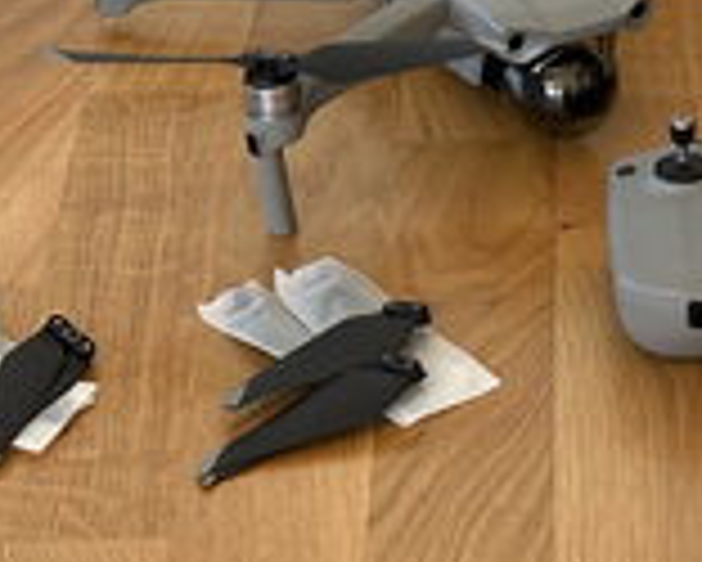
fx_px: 3742
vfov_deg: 8.4
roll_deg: +0.4
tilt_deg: -22.9
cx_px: 616
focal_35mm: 180
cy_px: -337
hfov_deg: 10.7
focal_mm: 6.86
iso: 80
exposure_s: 1/94
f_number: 1.78
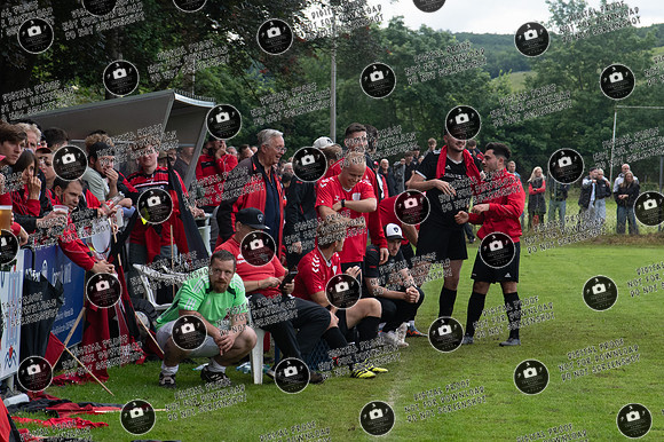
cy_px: 190
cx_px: 328
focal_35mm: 156
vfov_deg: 8.8
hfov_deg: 13.2
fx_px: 2876
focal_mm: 70
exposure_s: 1/500
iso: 400
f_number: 4
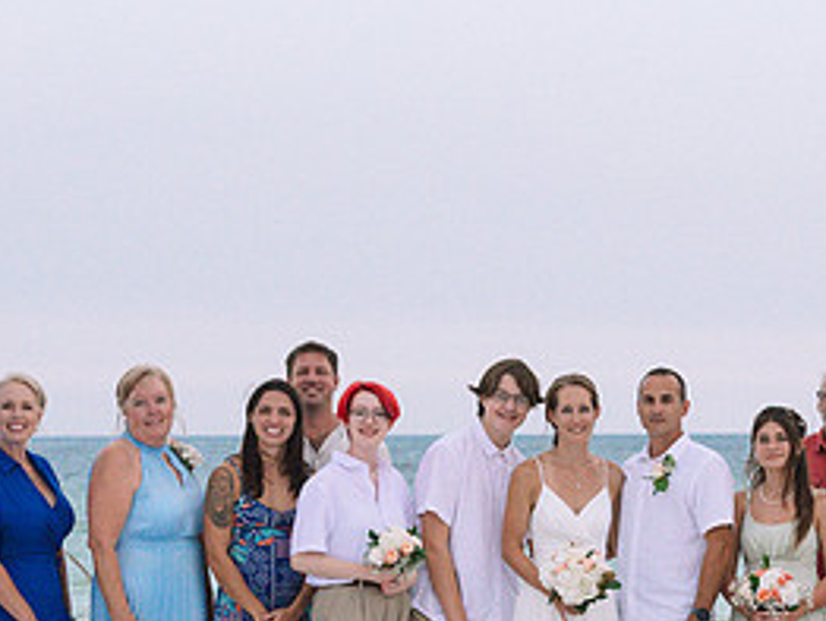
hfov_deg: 13.2
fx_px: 3559
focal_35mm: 149
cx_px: 659
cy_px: 582
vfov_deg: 9.9
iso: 2200
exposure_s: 1/4000
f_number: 5
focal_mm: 70
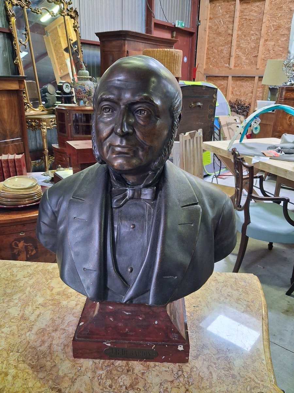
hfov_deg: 51.4
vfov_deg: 65.3
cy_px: 196
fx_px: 306
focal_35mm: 27
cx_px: 147
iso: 800
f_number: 1.8
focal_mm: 4
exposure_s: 1/25
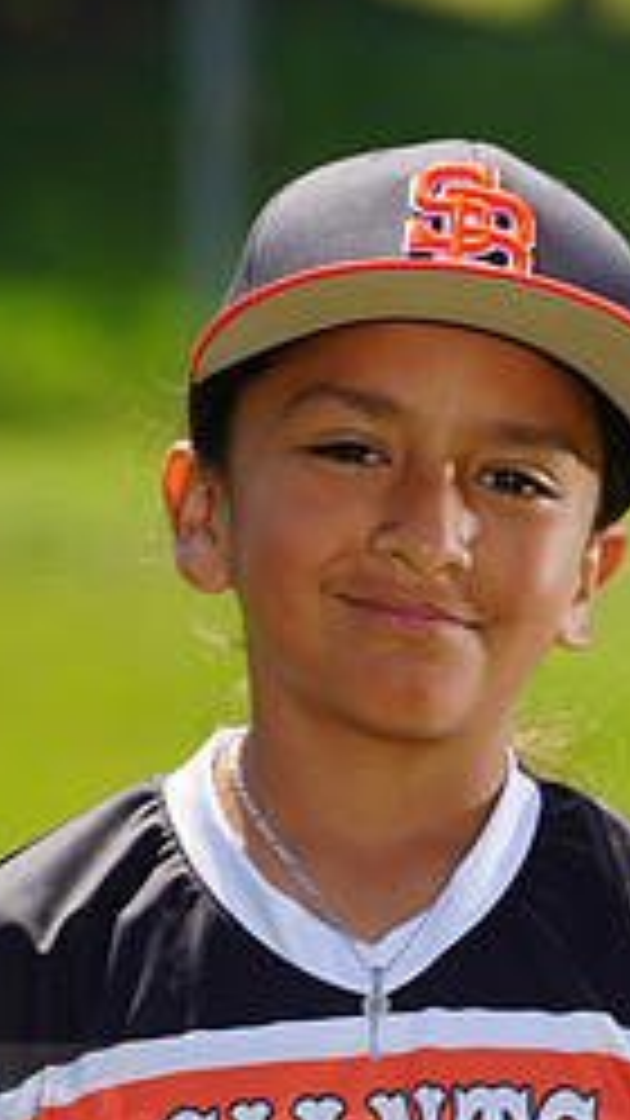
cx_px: 326
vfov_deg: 3.8
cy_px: 1107
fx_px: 17023
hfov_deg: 2.1
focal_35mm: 573
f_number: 8
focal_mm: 235
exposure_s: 1/250
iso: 100
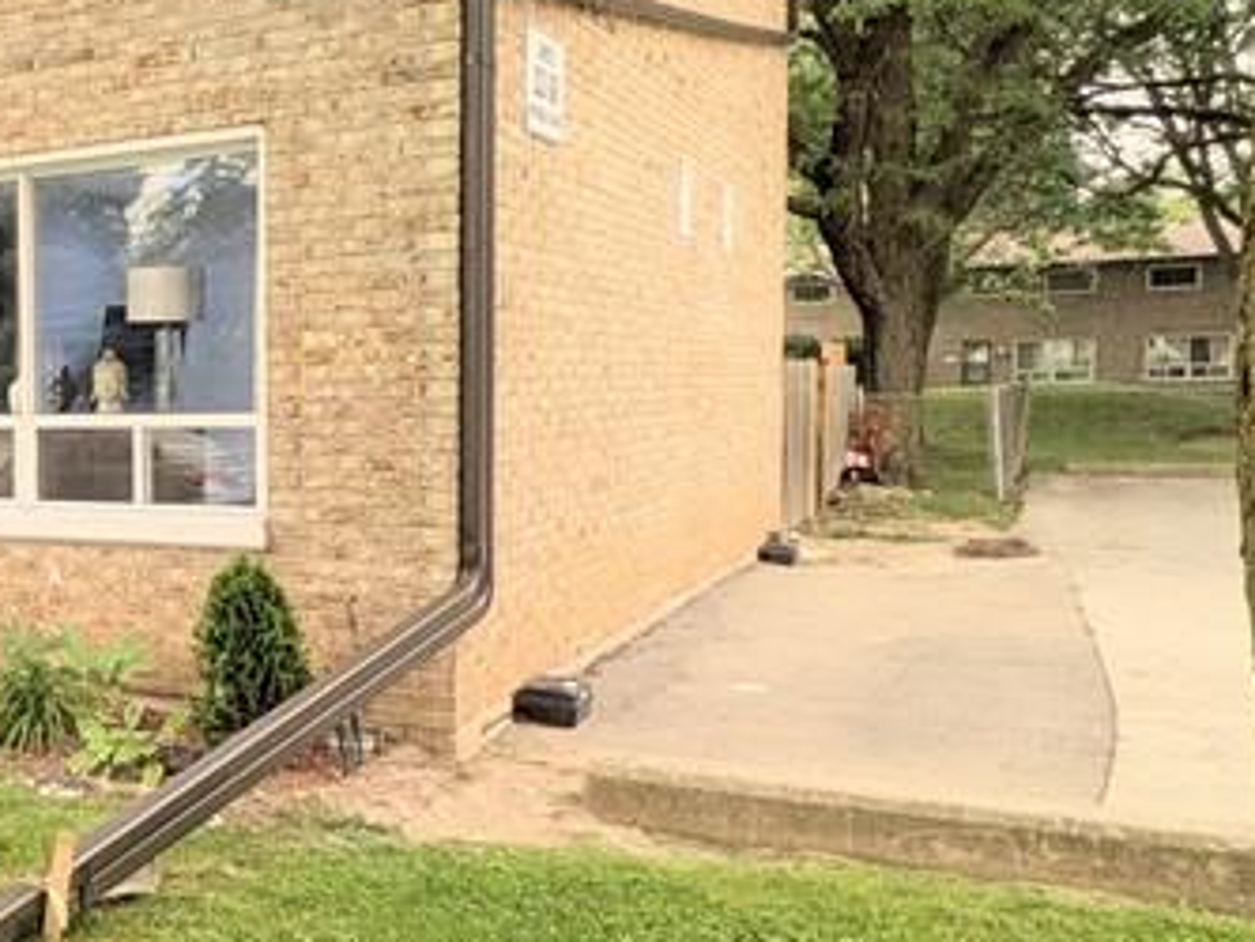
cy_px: 486
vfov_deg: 33.6
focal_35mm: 43
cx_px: -117
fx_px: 1560
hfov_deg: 37.1
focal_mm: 1.85
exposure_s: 1/226
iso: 53
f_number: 2.2
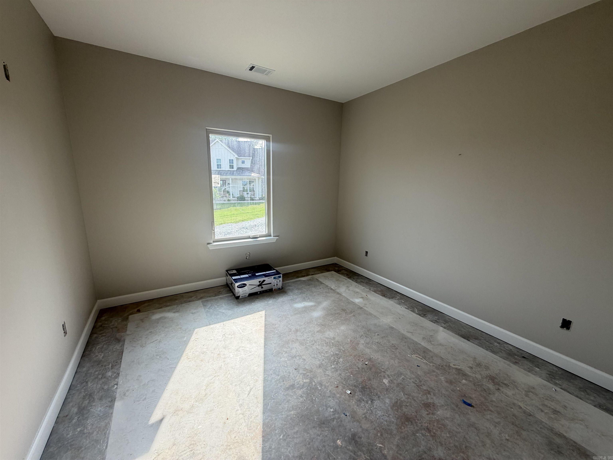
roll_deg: -0.6
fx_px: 248
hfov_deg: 102.1
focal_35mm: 14
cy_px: 230
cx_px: 306
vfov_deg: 85.7
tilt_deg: -11.1
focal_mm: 2.22
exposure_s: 1/121
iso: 50
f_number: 2.2
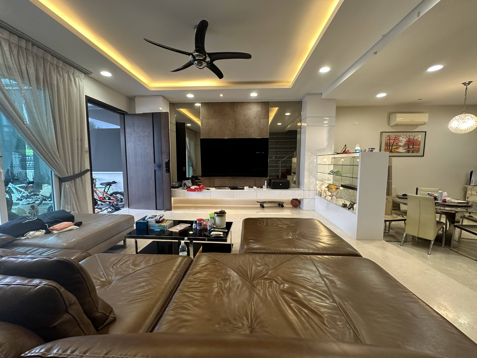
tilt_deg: -4.4
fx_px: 193
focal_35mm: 14
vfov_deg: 85.7
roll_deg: -0.2
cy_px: 179
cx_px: 238
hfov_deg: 102.1
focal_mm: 2.22
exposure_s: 1/100
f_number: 2.2
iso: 200
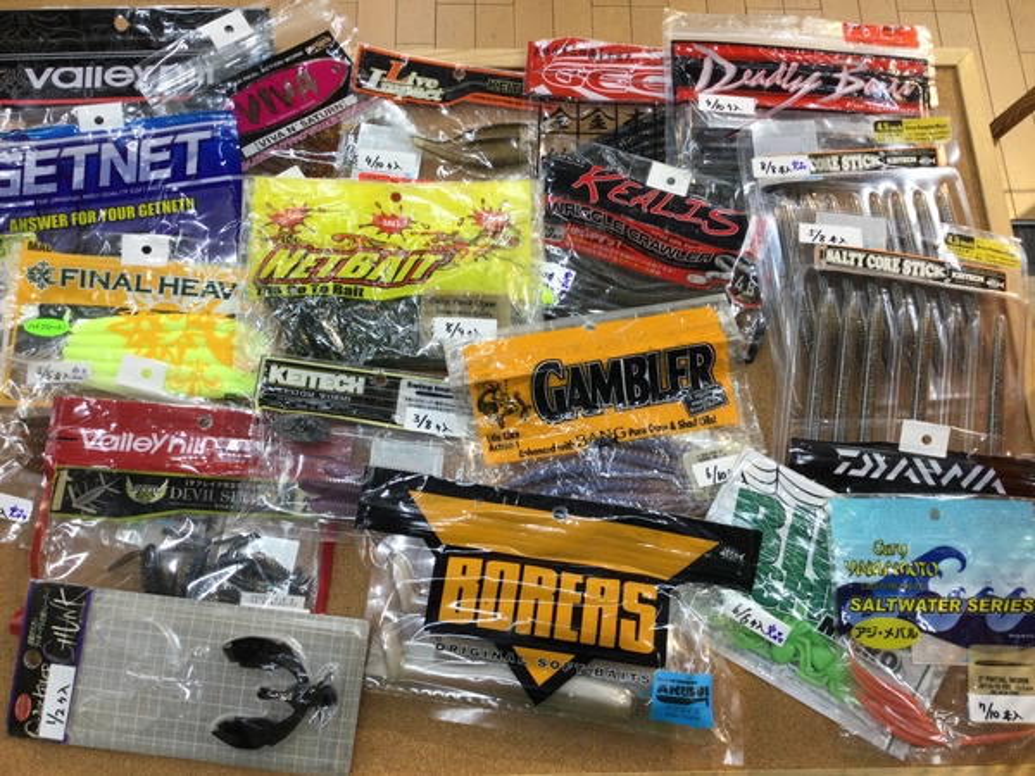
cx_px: 518
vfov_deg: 45.4
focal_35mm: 31
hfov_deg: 58.4
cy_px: 388
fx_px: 927
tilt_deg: -70.8
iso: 25
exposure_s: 1/40
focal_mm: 3.3
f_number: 2.4
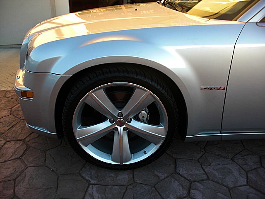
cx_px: 132
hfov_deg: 51.4
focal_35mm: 36
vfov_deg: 39.7
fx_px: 276
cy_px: 100
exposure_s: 1/100
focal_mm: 6.3
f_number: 2.8
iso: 50
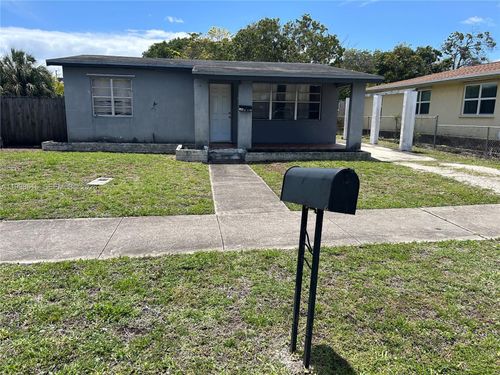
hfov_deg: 67.3
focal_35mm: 26
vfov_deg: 53.1
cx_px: 250
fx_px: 376
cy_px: 188
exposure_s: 1/3968
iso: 50
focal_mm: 5.7
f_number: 1.5
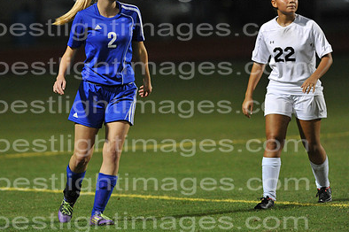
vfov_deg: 3.1
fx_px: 4281
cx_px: 109
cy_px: 88
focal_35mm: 442
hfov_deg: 4.7
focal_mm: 300
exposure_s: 1/400
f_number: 3.2
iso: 5000
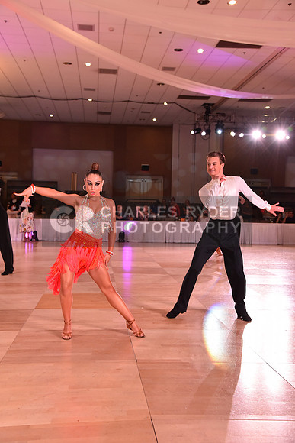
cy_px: 222
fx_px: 614
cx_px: 148
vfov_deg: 39.6
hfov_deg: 27.0
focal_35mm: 50
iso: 2000
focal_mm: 50
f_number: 5
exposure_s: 1/500
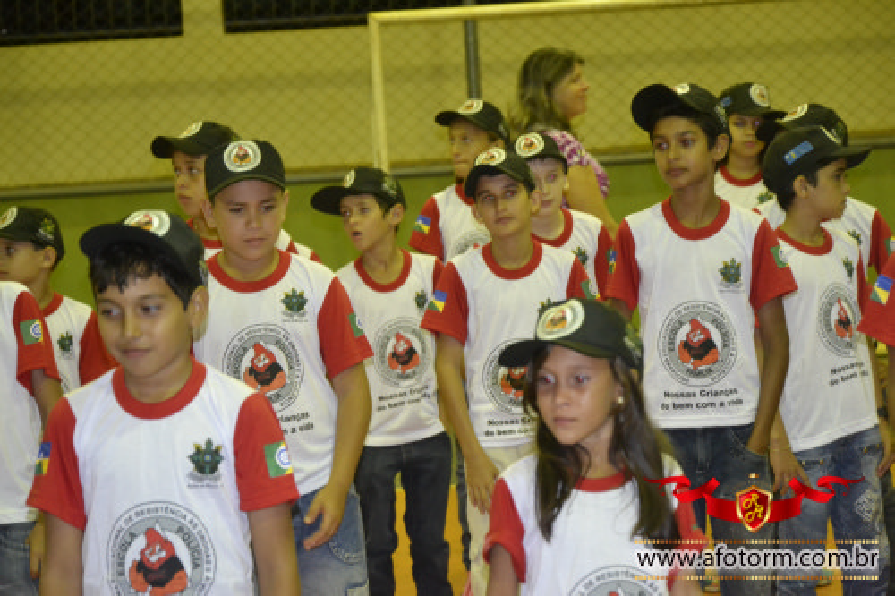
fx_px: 3169
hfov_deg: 16.1
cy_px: 298
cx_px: 448
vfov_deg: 10.7
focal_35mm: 128
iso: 3200
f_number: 5.6
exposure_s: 1/60
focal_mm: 85
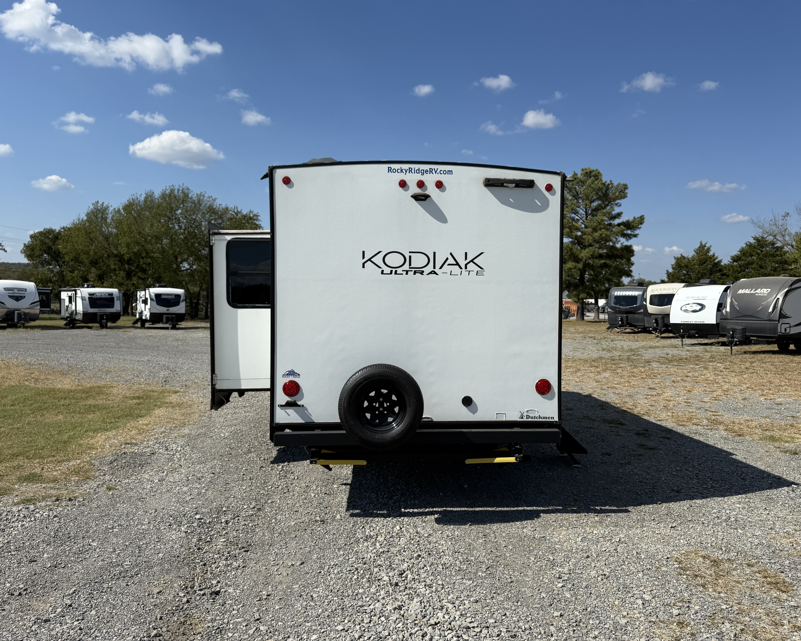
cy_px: 319
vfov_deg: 53.2
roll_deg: -1.6
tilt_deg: -1.8
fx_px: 640
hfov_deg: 64.0
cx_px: 426
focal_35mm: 27
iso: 80
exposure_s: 1/8130
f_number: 1.78
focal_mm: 6.76
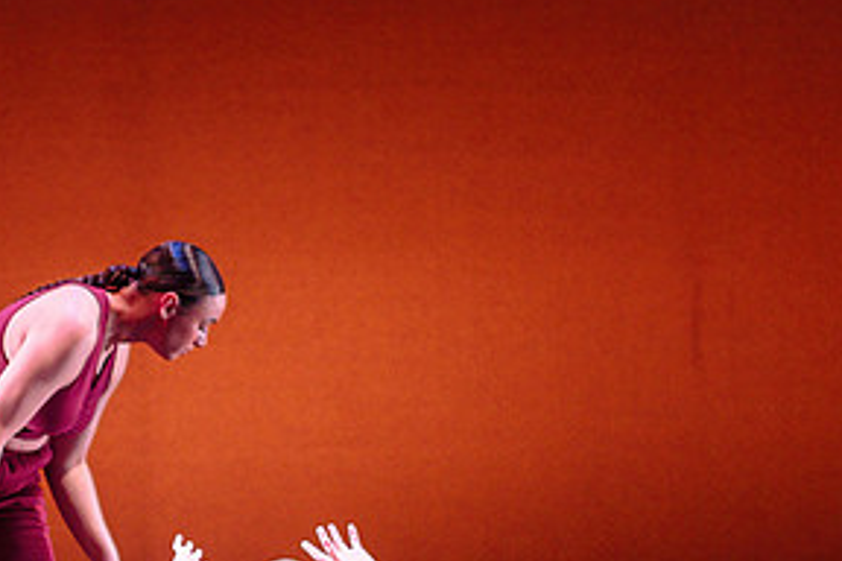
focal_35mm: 260
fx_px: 6081
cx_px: 91
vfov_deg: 5.3
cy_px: 393
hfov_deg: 7.9
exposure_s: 1/400
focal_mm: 105
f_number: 1.4
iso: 1250
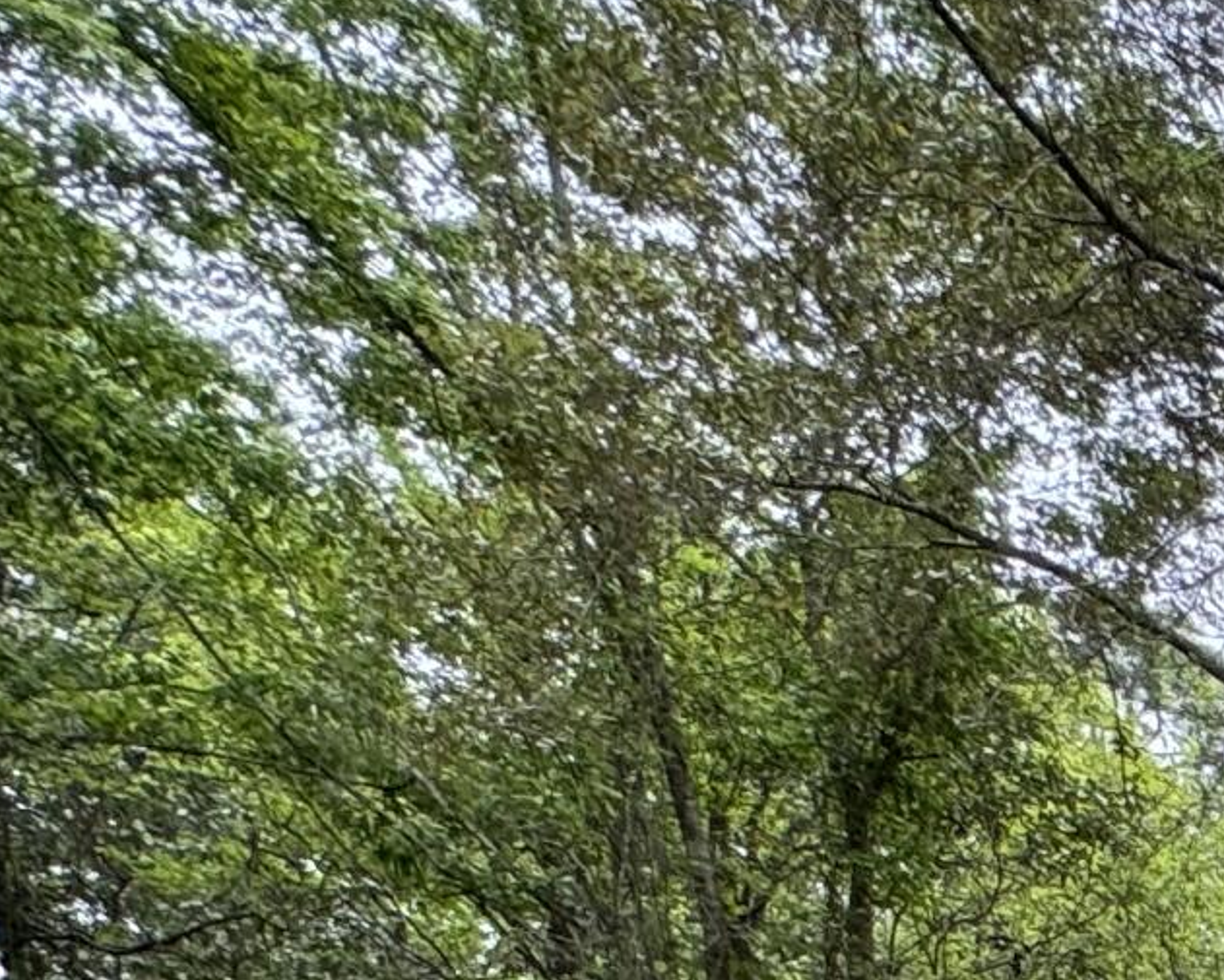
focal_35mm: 65
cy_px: 1954
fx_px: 2355
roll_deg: -0.7
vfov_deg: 17.2
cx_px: 2768
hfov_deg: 16.4
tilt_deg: -9.2
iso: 40
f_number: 2.2
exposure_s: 1/242
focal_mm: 2.22
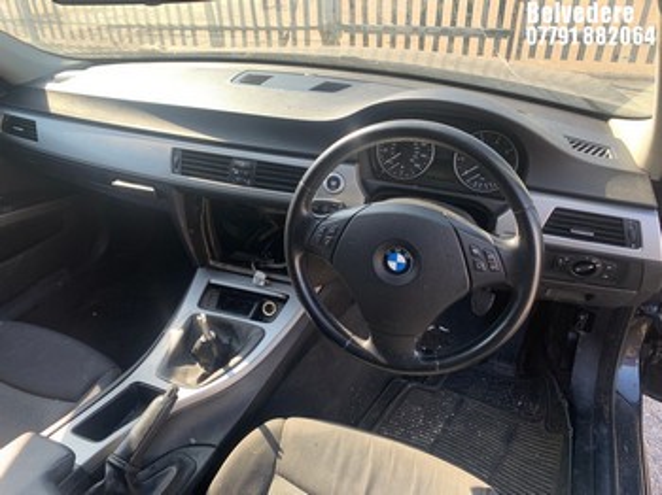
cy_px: 248
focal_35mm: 26
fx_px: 497
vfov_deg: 53.0
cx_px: 331
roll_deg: +3.8
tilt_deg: -30.9
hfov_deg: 67.3
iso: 25
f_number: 1.8
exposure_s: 1/121
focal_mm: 4.25
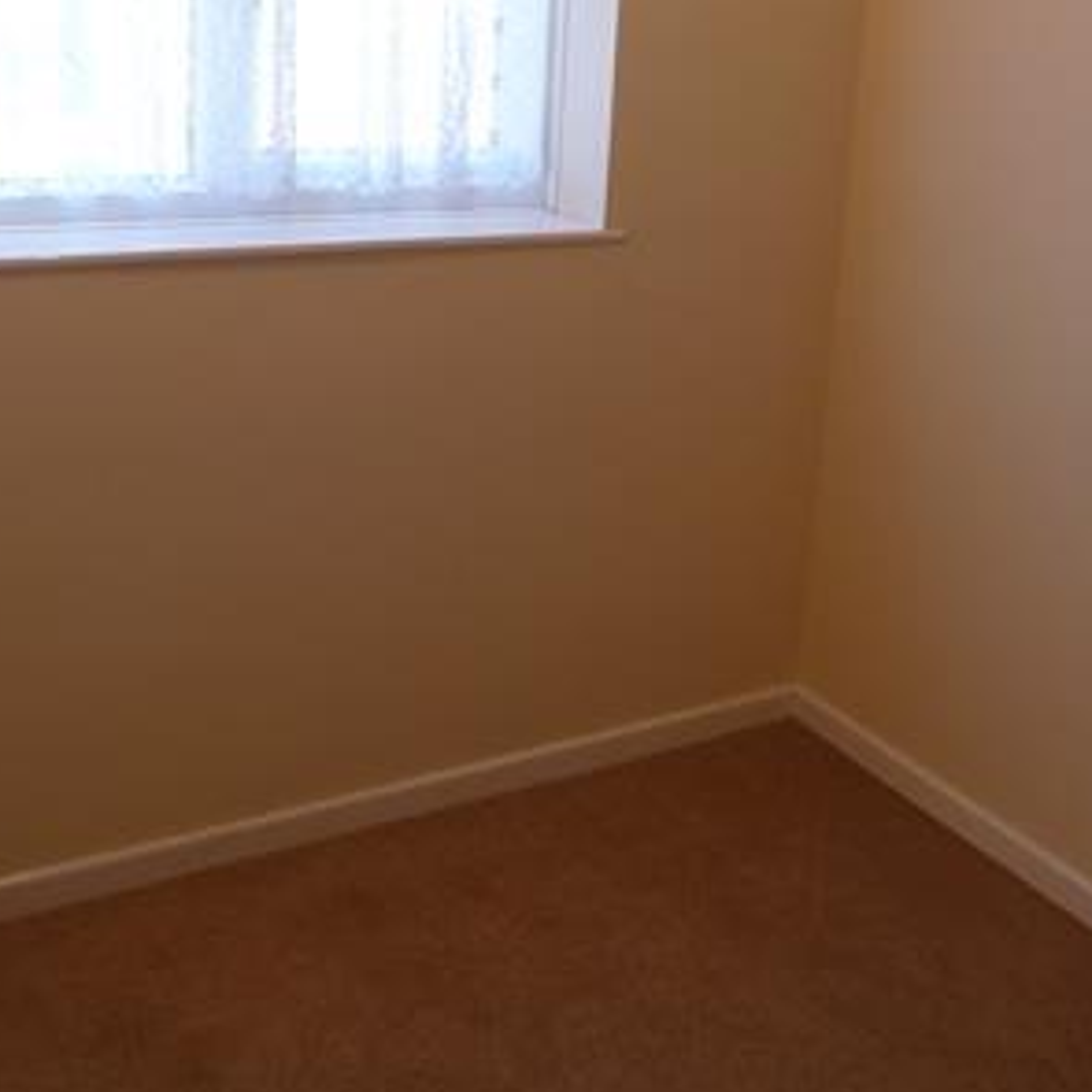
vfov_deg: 36.3
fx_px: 1642
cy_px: 348
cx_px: 827
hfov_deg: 35.9
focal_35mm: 46
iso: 160
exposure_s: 1/60
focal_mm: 4.3
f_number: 3.3
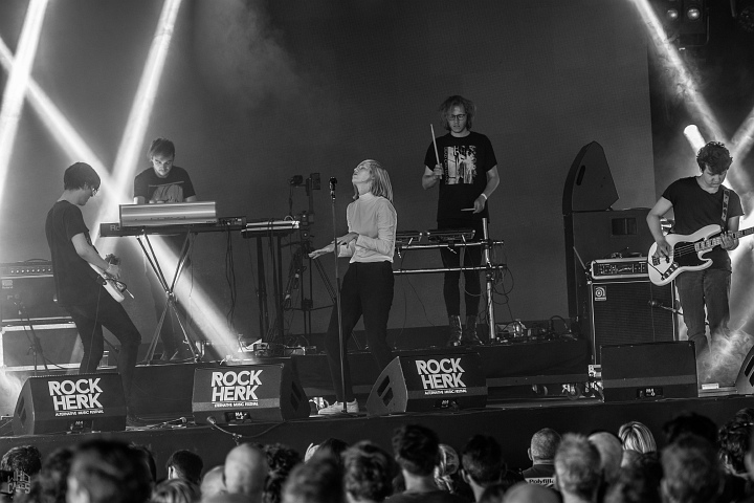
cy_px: 252
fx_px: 3518
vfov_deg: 8.2
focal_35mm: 168
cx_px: 377
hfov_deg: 12.2
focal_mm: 112
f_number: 2.8
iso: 320
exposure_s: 1/100
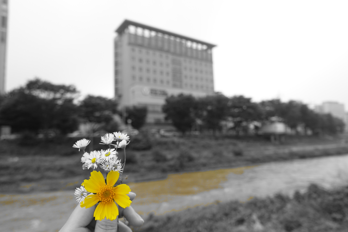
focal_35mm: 24
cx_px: 174
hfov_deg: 73.7
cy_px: 116
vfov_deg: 53.1
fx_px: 232
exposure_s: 1/250
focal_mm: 8.8
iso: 125
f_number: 2.8
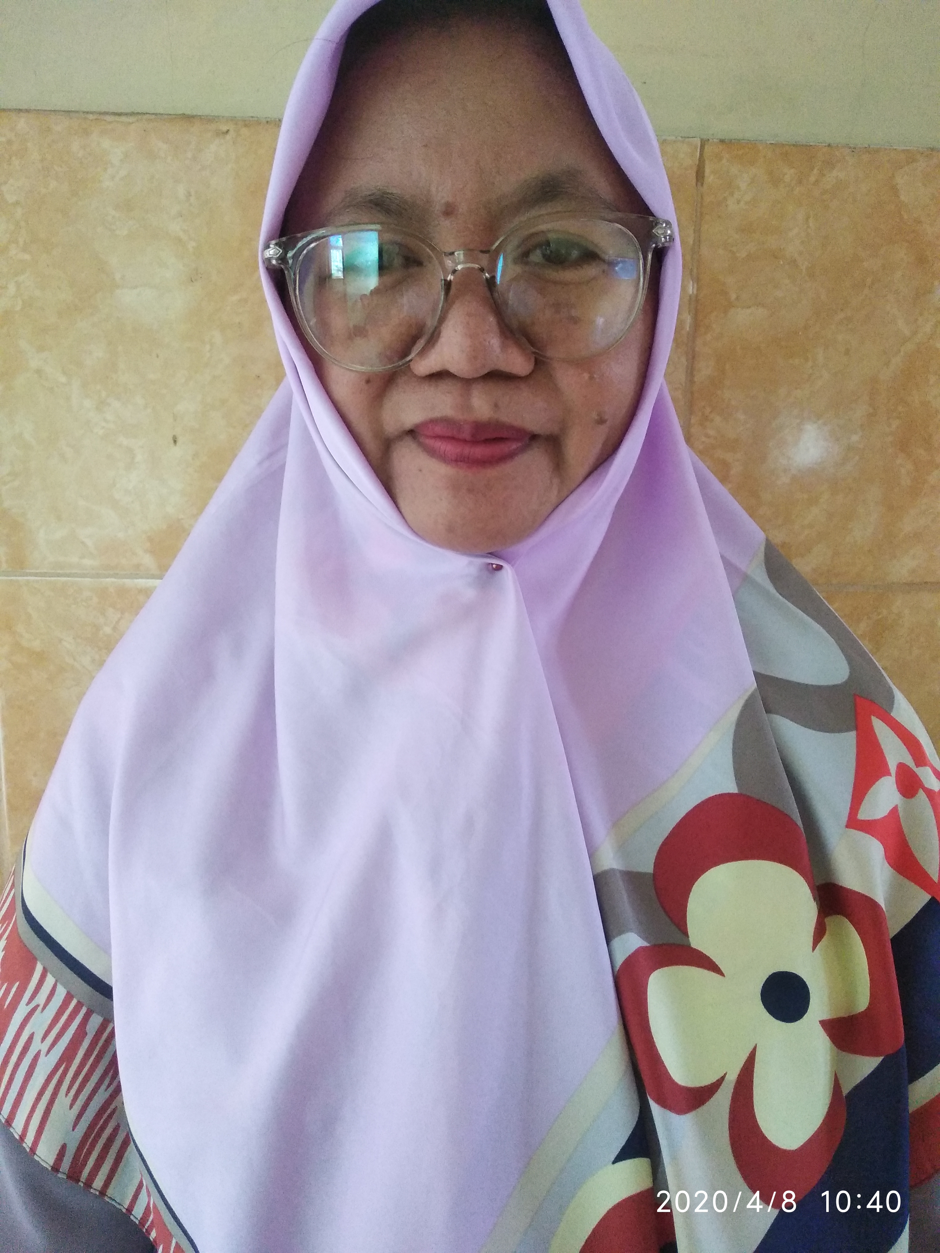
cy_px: 626
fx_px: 941
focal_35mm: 26
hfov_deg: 53.1
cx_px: 470
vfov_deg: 67.3
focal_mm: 3.81
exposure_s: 1/25
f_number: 2.2
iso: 1250
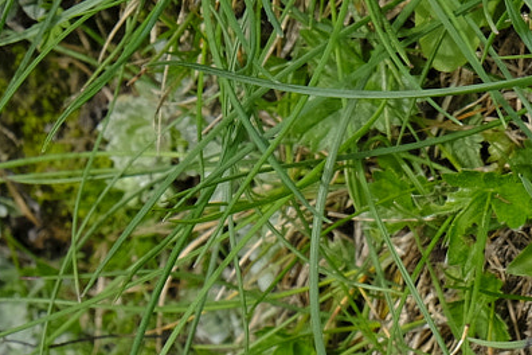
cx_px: 1036
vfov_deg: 6.3
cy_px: -26
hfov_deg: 8.9
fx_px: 3221
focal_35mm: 218
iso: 400
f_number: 10
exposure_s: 1/180
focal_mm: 35.8
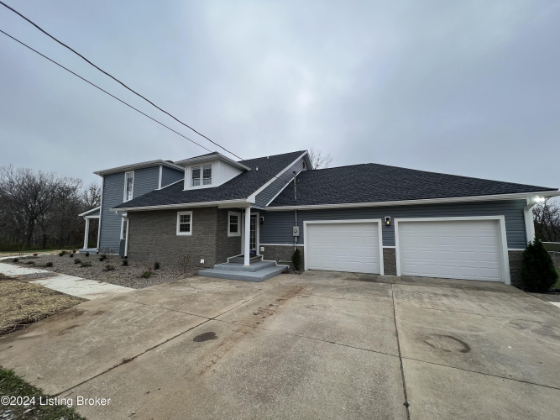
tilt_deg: +4.6
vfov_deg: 89.9
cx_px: 280
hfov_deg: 106.2
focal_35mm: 13
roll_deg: +0.4
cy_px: 210
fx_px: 210
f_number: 1.8
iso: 32
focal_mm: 1.57
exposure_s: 1/416
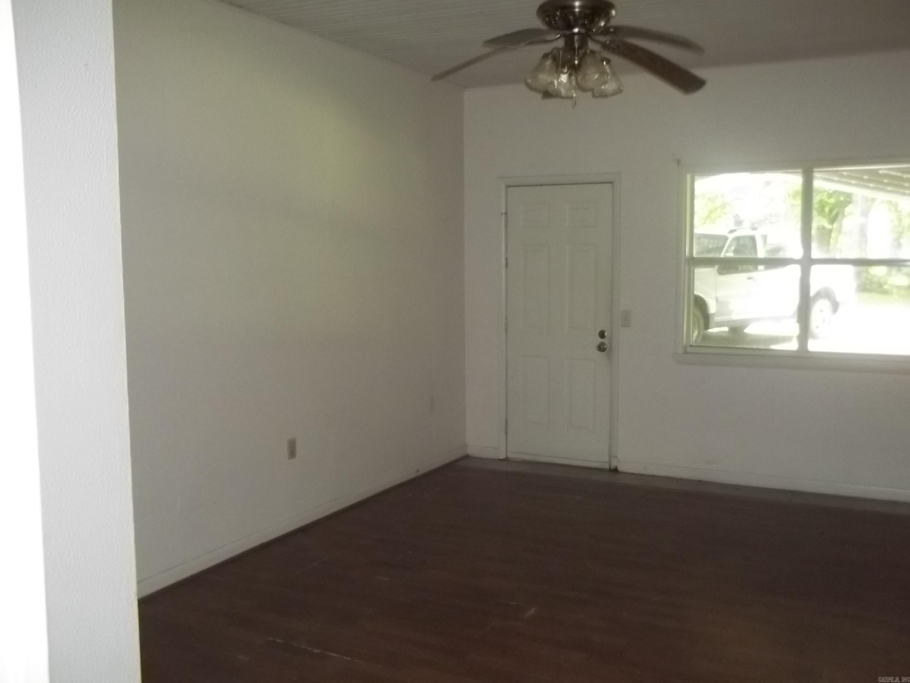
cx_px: 455
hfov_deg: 55.4
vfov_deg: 42.9
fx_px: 868
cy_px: 342
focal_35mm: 33
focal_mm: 5.9
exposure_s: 1/30
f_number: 3.3
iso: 320
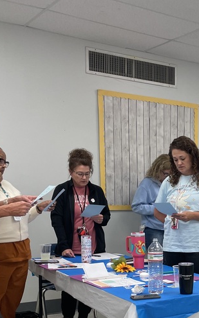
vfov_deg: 34.4
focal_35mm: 57
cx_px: 240
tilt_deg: -7.3
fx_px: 495
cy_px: 262
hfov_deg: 21.1
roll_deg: -0.8
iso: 80
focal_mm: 4.2
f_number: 1.6
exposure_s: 1/60
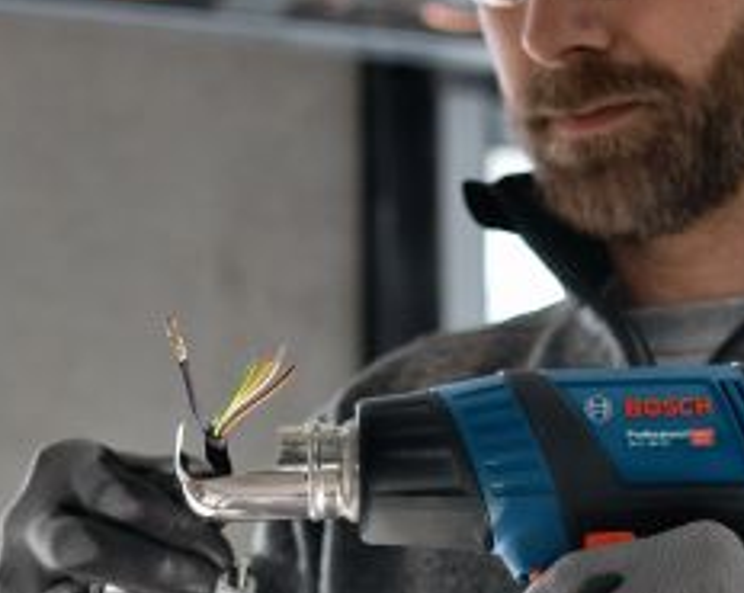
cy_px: 585
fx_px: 3563
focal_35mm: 162
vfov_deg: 9.5
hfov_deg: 11.9
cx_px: 388
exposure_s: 1/160
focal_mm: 40
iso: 640
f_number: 2.8
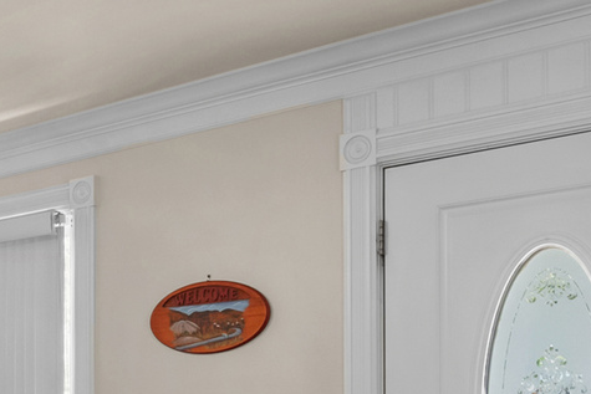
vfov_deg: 18.5
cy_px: 422
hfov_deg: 24.3
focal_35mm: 71
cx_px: -207
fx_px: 1168
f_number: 8
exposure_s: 1/2
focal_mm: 16.5
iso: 500
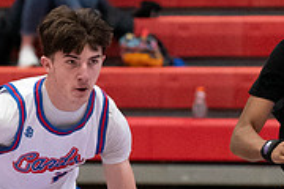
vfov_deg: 2.0
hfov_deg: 3.0
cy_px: 187
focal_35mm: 698
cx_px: 96
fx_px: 5506
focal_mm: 125
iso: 5000
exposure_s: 1/1000
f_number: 2.8
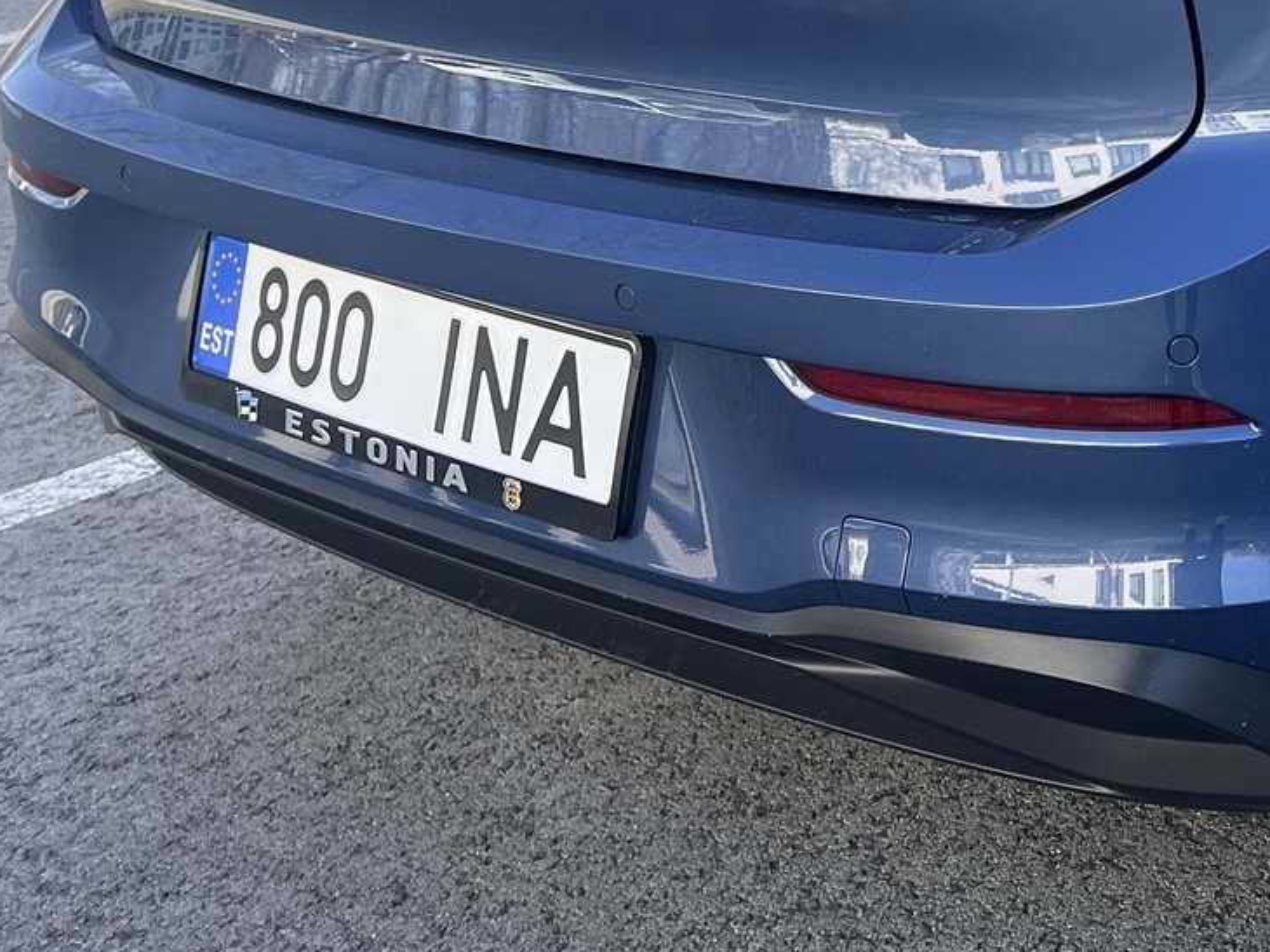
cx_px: 1355
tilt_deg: -9.2
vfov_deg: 24.3
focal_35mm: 57
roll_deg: +0.8
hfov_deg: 30.6
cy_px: -45
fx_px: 2091
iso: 50
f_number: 1.6
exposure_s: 1/522
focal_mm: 5.1
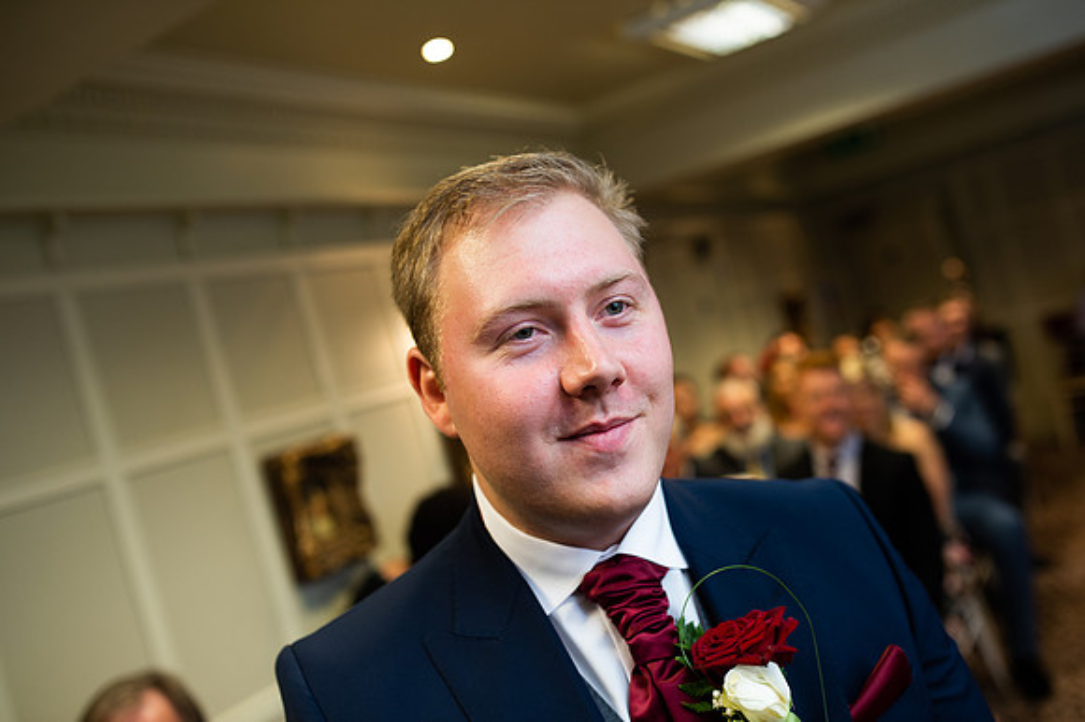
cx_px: 542
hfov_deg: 54.5
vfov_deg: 37.8
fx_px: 1054
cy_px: 361
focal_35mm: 35
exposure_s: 1/100
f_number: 2.8
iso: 500
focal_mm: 35
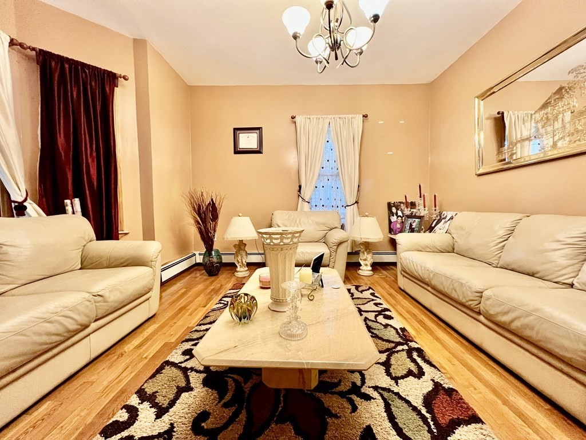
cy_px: 220
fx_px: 220
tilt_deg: -2.3
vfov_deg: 89.9
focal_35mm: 13
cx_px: 293
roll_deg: +1.1
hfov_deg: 106.2
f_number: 1.8
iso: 500
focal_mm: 1.57
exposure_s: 1/60
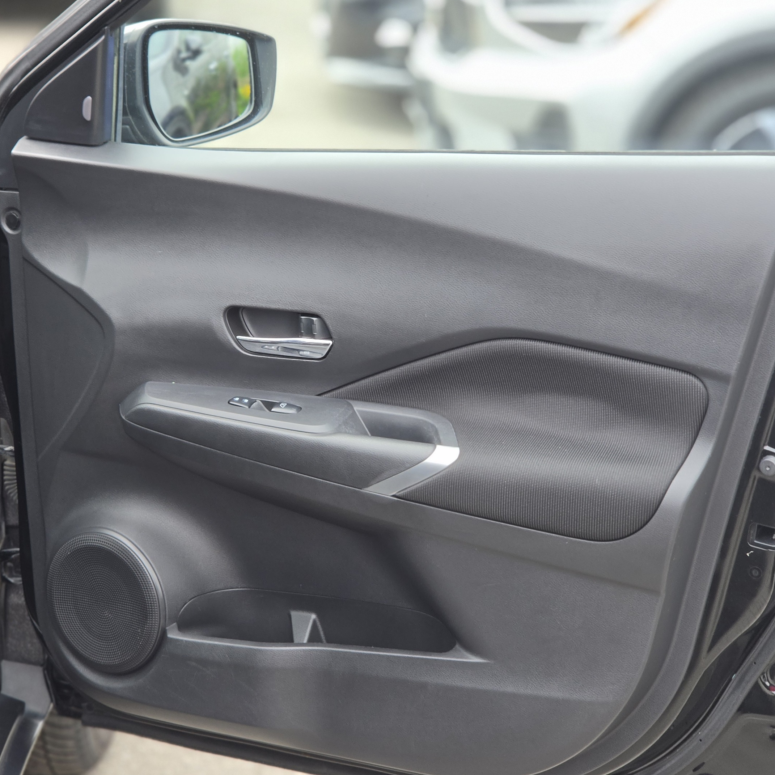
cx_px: 350
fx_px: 2077
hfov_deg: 21.1
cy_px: 386
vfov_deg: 21.1
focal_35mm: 82
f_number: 2.4
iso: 25
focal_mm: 7
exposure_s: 1/120
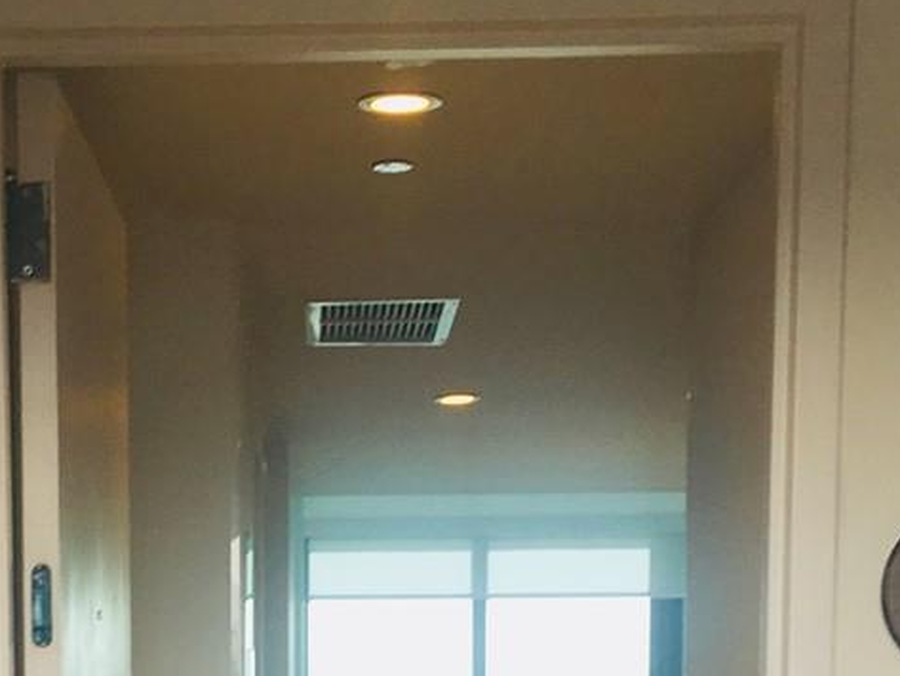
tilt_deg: -4.4
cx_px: 240
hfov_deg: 19.9
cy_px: 1011
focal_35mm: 98
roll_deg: -0.9
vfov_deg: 14.1
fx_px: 2549
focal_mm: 4.15
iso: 25
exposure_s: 1/60
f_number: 2.2
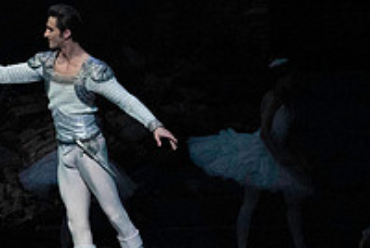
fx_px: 4385
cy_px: 71
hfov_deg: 4.8
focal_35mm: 426
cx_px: -142
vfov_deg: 3.2
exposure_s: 1/400
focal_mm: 147
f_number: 5
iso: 25600
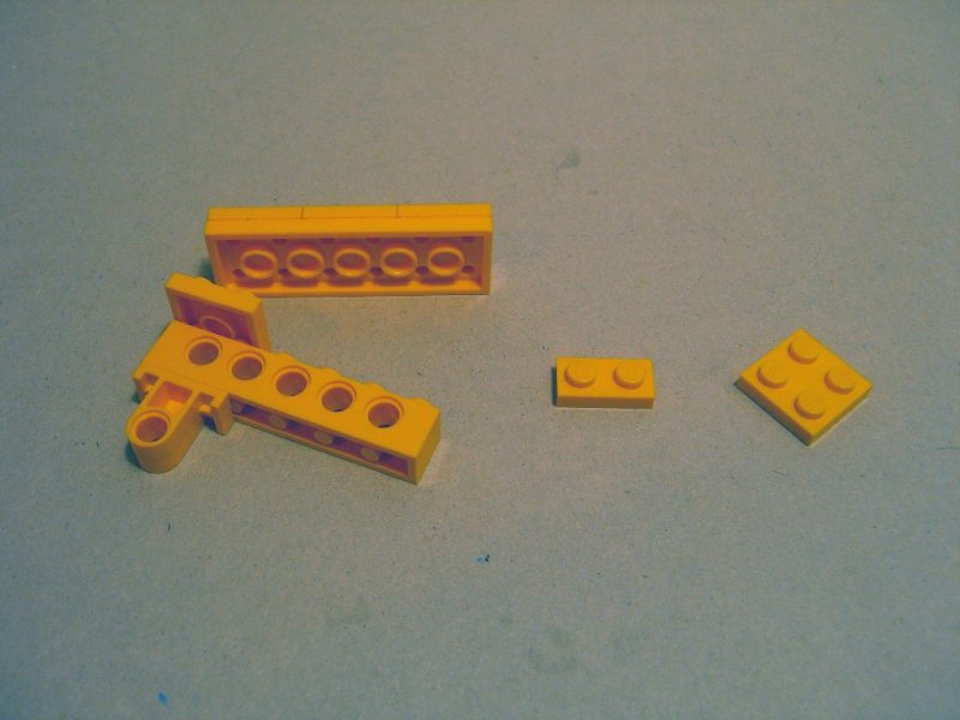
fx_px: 1054
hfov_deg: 49.0
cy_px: 360
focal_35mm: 38
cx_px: 480
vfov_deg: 37.7
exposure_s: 1/30
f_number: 2.8
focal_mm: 7.9
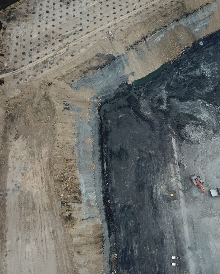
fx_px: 277
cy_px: 137
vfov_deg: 52.8
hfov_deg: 42.0
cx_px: 166
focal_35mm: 34
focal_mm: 4.73
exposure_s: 1/872
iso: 100
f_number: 2.2
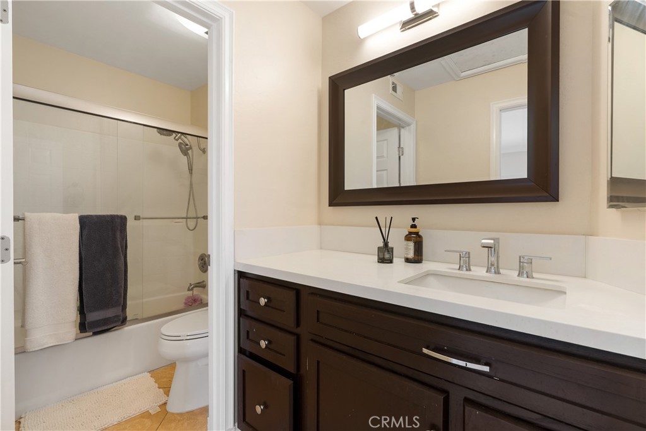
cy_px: 216
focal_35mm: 16
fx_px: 287
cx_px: 323
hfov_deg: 96.7
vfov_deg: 73.8
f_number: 9
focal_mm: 16
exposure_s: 1/10
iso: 320
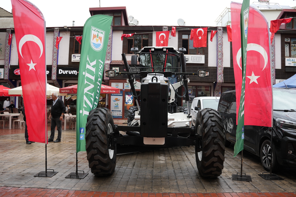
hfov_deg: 61.9
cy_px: 98
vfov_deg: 43.6
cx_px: 148
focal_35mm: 30
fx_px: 247
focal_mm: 20.3
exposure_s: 1/80
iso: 100
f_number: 4.5
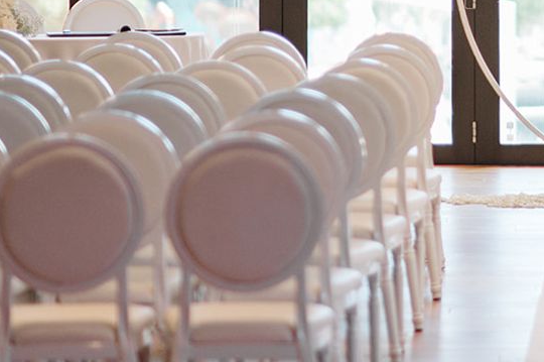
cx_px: 683
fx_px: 5073
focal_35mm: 336
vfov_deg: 4.1
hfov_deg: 6.1
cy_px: -104
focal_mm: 85
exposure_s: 1/1600
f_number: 1.4
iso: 500
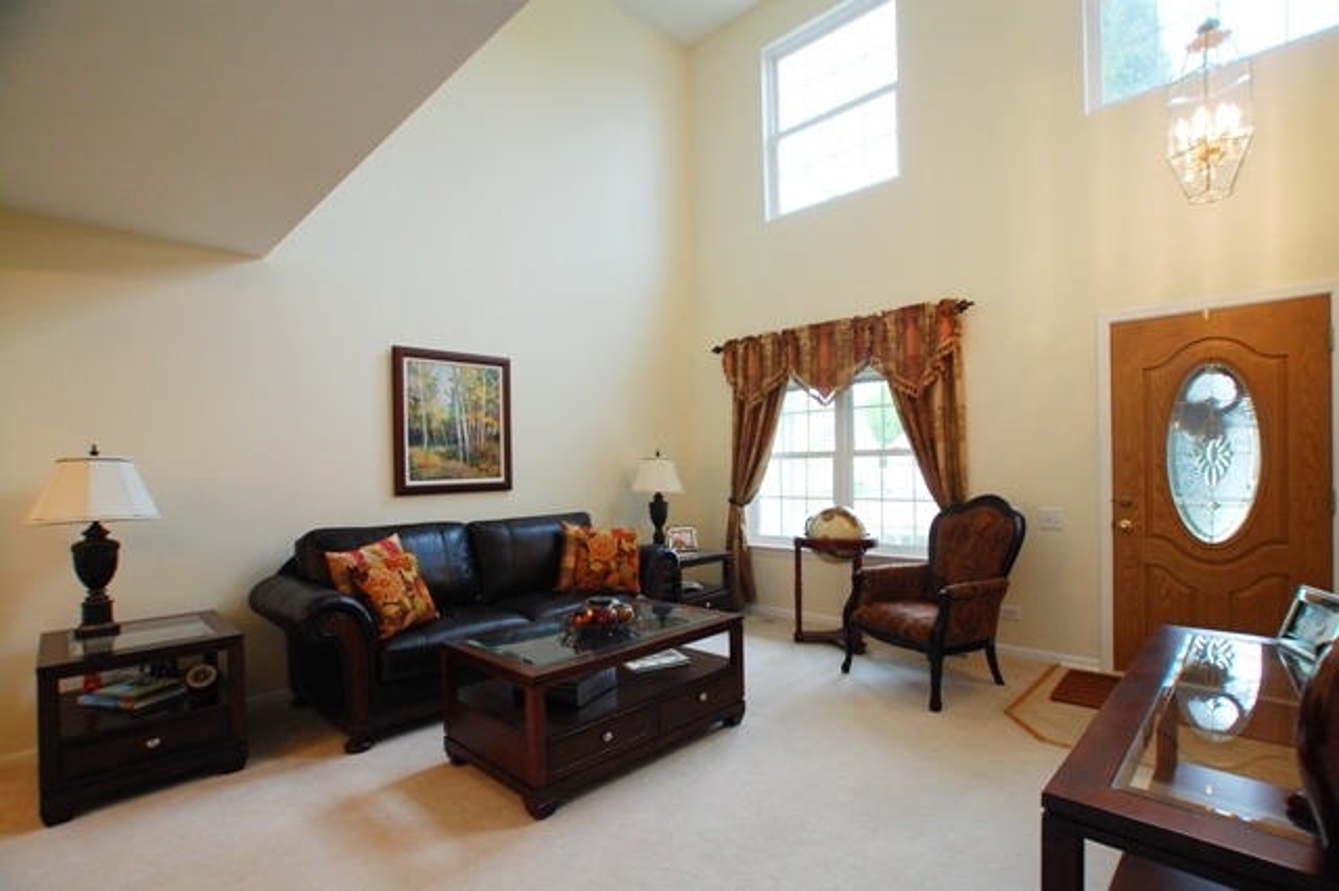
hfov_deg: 95.0
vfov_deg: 72.0
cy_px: 446
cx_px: 670
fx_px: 613
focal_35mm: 16
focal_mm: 11
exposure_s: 1/30
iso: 500
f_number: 4.5
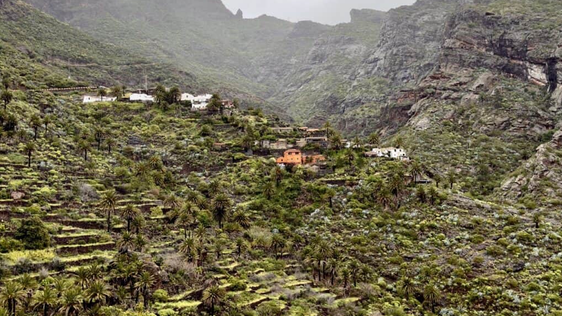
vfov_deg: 26.4
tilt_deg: +7.5
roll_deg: +2.2
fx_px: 671
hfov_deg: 45.5
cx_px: 283
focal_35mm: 45
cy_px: 109
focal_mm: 6.76
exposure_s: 1/799
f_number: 1.78
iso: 100
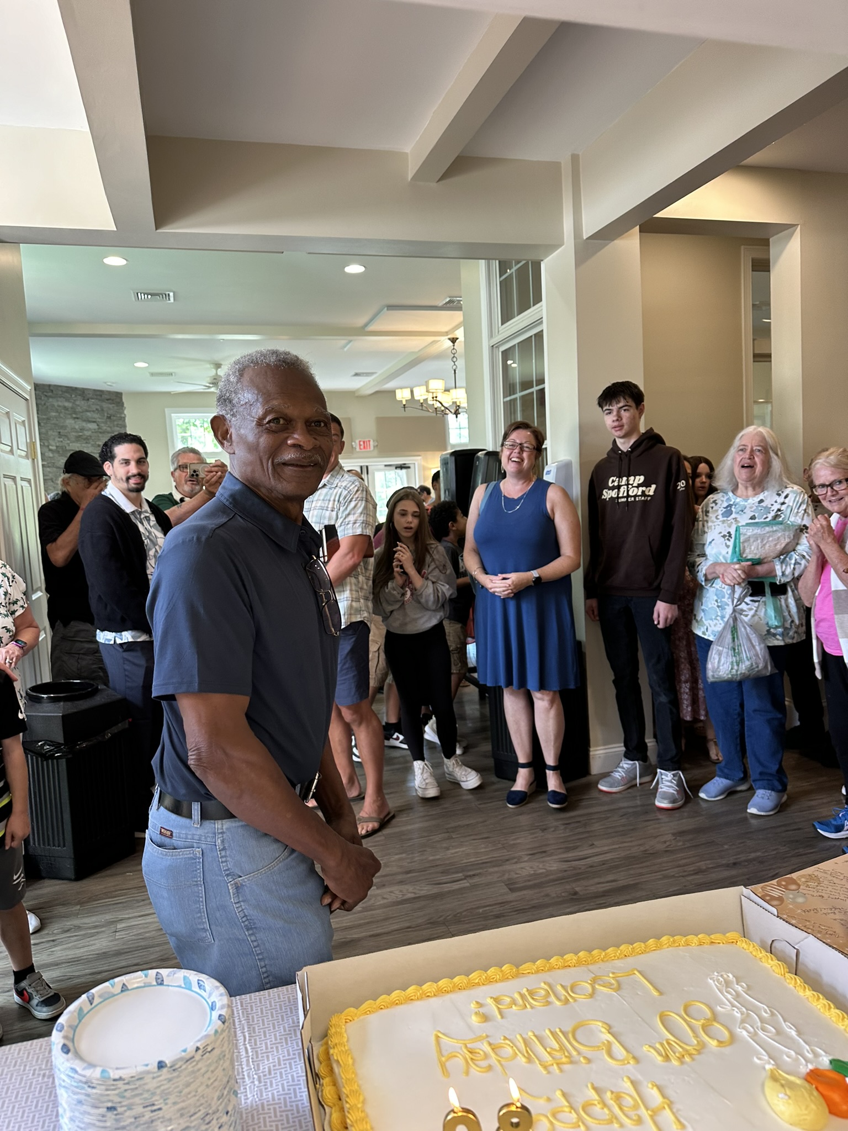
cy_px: 566
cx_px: 424
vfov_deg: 71.6
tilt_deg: -5.1
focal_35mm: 24
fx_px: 784
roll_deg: +3.5
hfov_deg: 56.8
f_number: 1.78
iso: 125
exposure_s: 1/60
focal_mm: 6.86
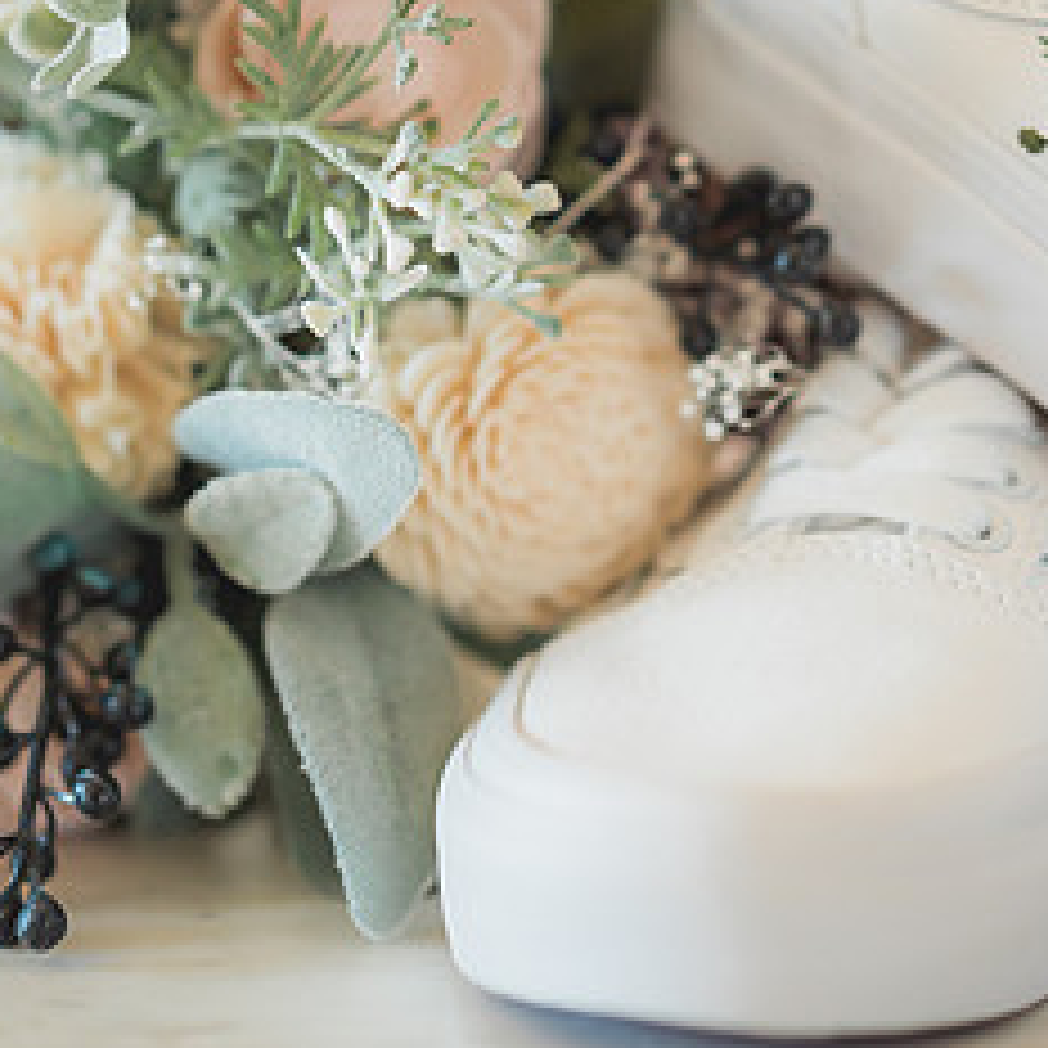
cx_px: 598
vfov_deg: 16.3
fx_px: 3631
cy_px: 272
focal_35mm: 106
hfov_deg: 16.4
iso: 500
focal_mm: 50
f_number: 1.4
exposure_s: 1/320
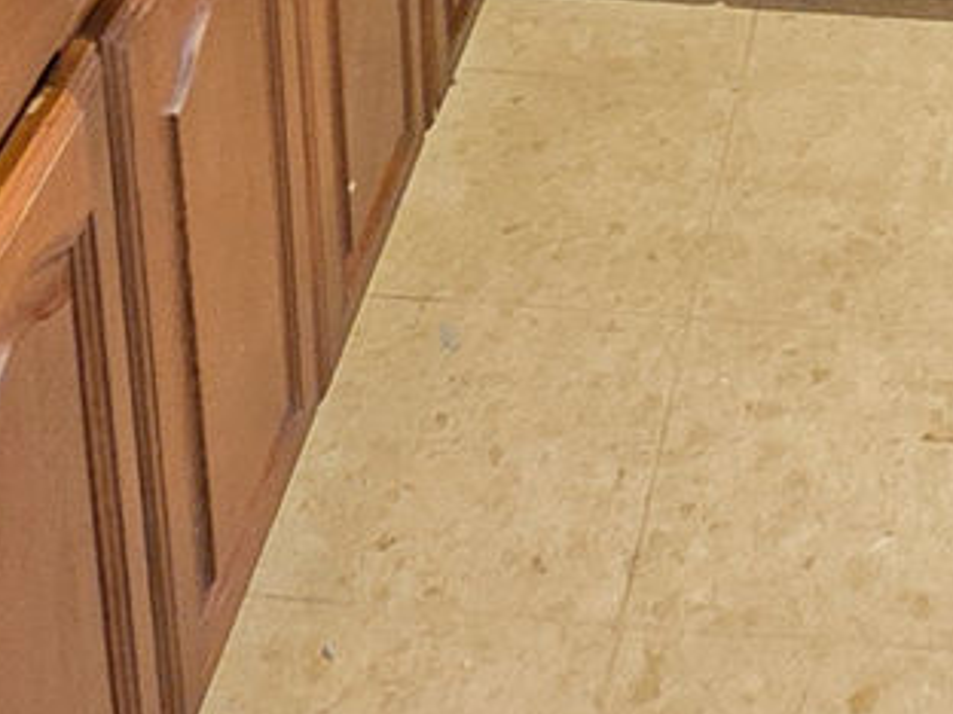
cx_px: 953
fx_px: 2202
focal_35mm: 80
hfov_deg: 23.4
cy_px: -815
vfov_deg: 14.5
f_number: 1.9
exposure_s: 1/30
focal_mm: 2.2
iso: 1000
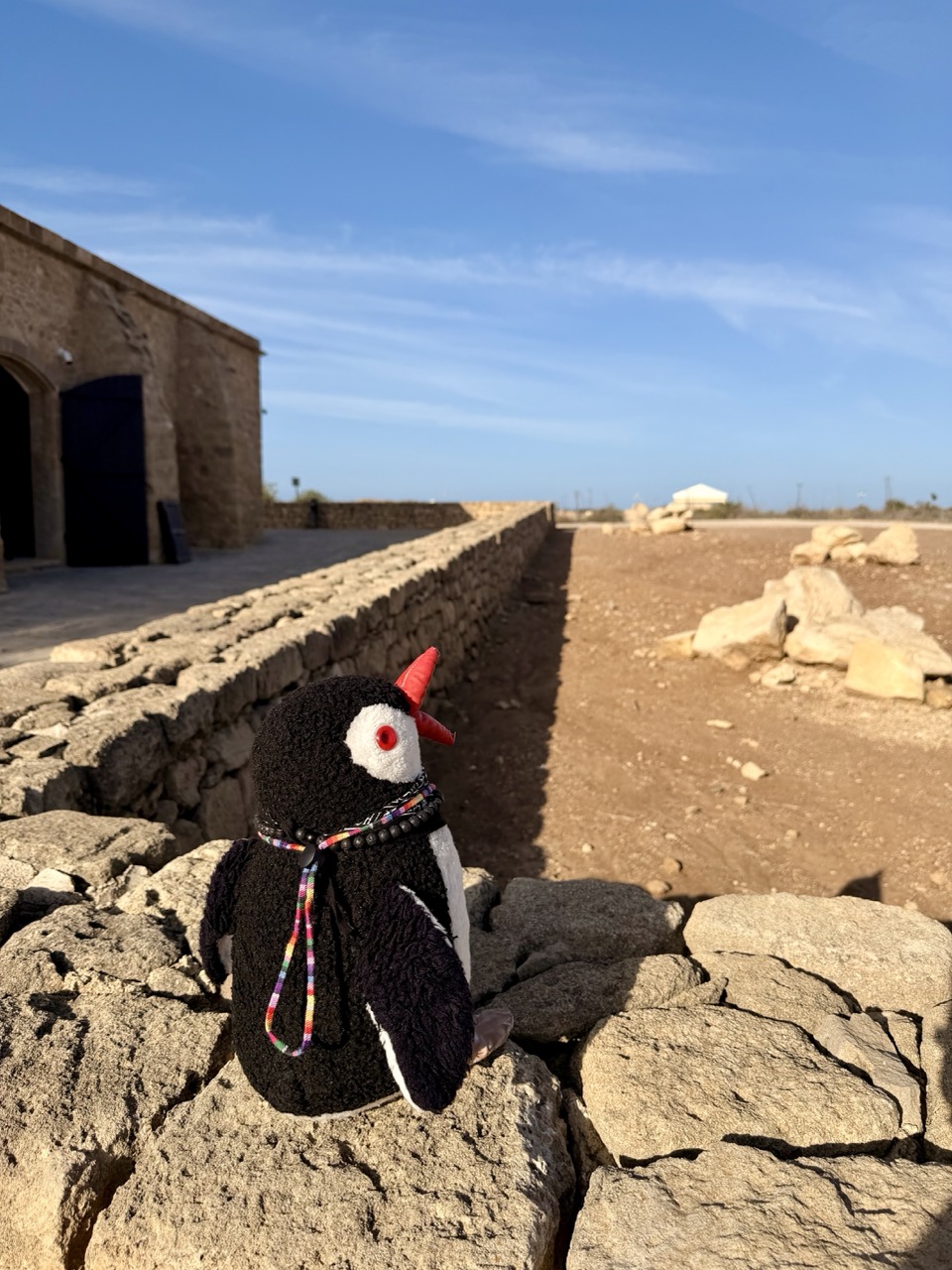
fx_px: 880
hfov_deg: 56.8
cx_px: 476
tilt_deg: -8.0
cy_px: 635
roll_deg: -1.7
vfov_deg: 71.6
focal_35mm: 24
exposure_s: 1/7353
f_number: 1.78
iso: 80
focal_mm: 6.76
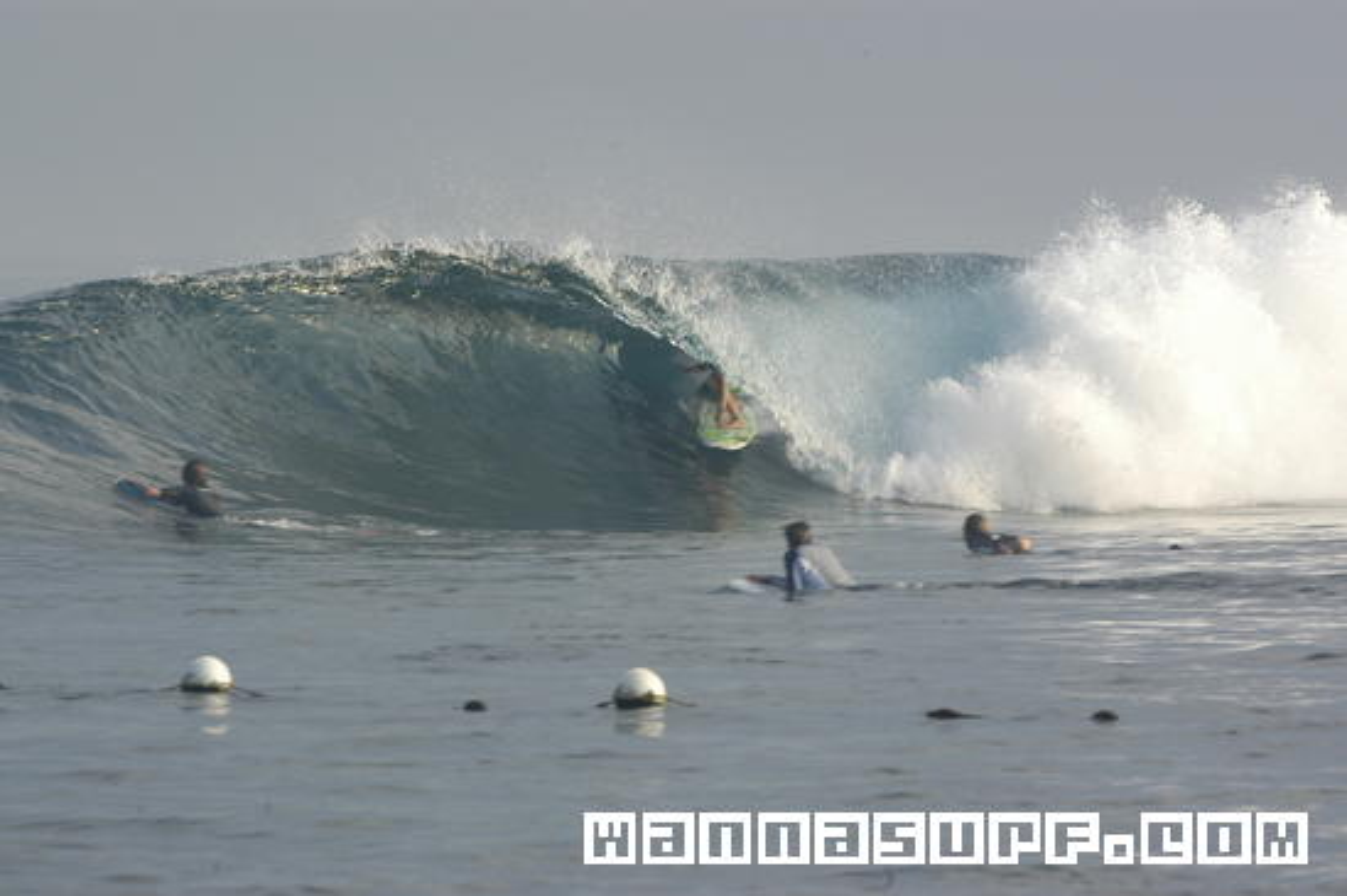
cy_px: 448
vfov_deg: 3.7
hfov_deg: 5.5
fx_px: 14018
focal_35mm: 375
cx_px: 674
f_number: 9
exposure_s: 1/200
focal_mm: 250
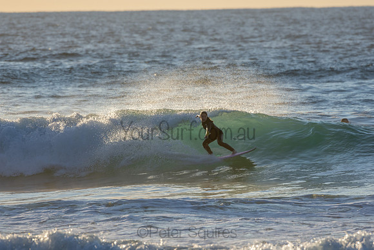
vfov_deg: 2.4
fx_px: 6079
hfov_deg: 3.5
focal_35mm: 585
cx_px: 187
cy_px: 125
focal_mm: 390
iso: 200
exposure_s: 1/1250
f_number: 5.6
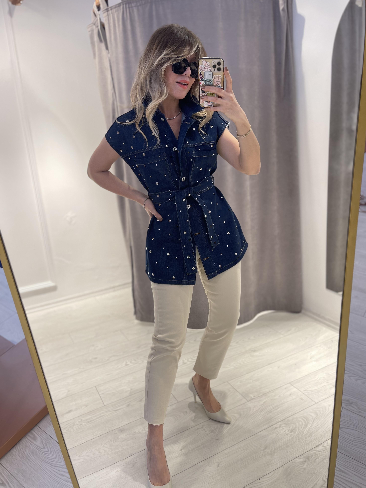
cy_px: 242
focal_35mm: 27
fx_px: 381
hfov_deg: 51.3
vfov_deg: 65.3
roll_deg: +6.2
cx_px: 188
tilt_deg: -32.4
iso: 50
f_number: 1.6
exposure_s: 1/100
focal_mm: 5.1
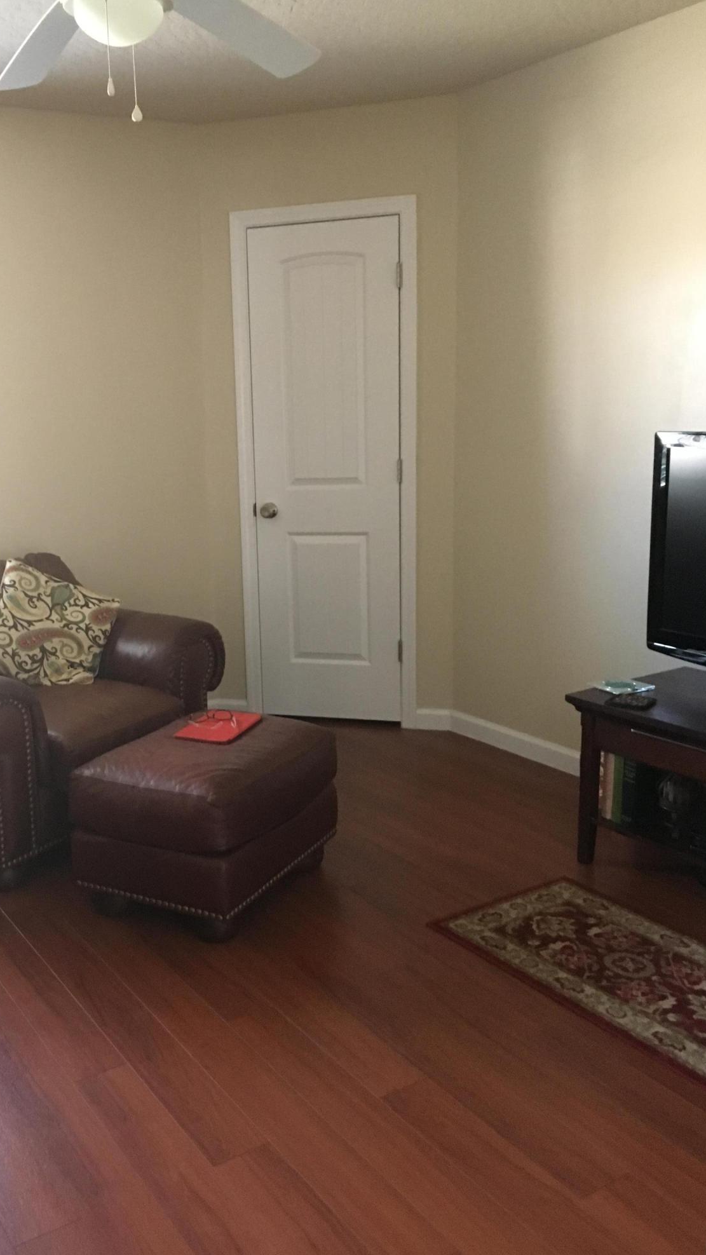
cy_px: 635
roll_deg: +2.2
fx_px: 1065
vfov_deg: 61.0
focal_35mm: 32
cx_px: 233
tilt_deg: -12.7
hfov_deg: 36.3
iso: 200
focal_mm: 4.15
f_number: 2.2
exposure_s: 1/15
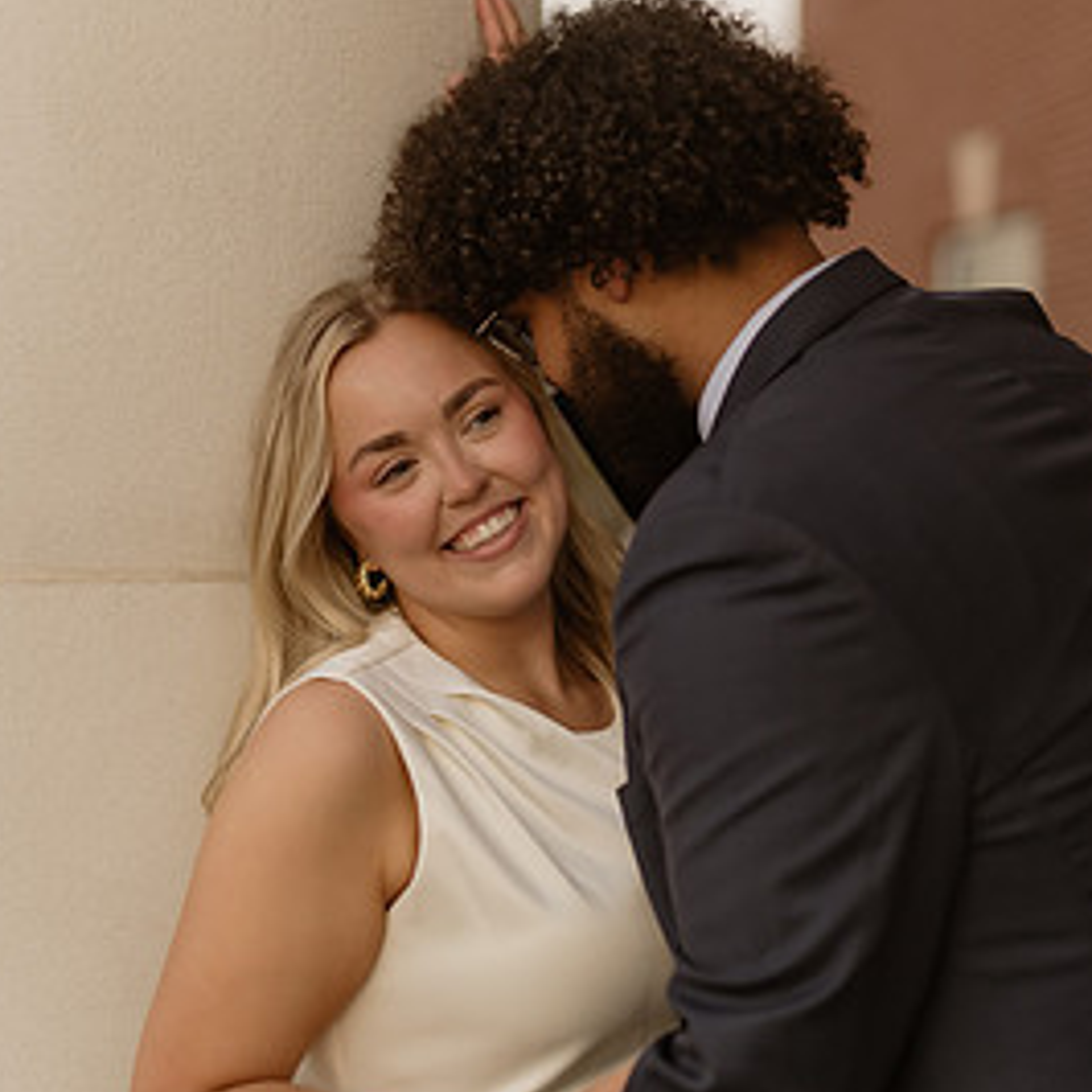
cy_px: 587
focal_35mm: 72
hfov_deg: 24.0
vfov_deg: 24.0
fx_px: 2570
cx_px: 521
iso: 250
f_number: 1.4
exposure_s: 1/250
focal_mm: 50
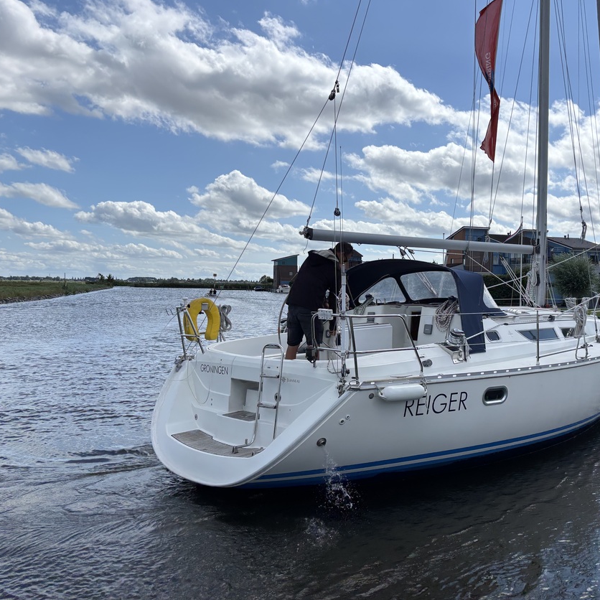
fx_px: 647
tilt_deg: +0.4
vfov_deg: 49.7
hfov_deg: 49.0
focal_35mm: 33
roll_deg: -0.1
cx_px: 391
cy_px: 306
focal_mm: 5.96
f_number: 1.6
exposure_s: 1/7194
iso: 50
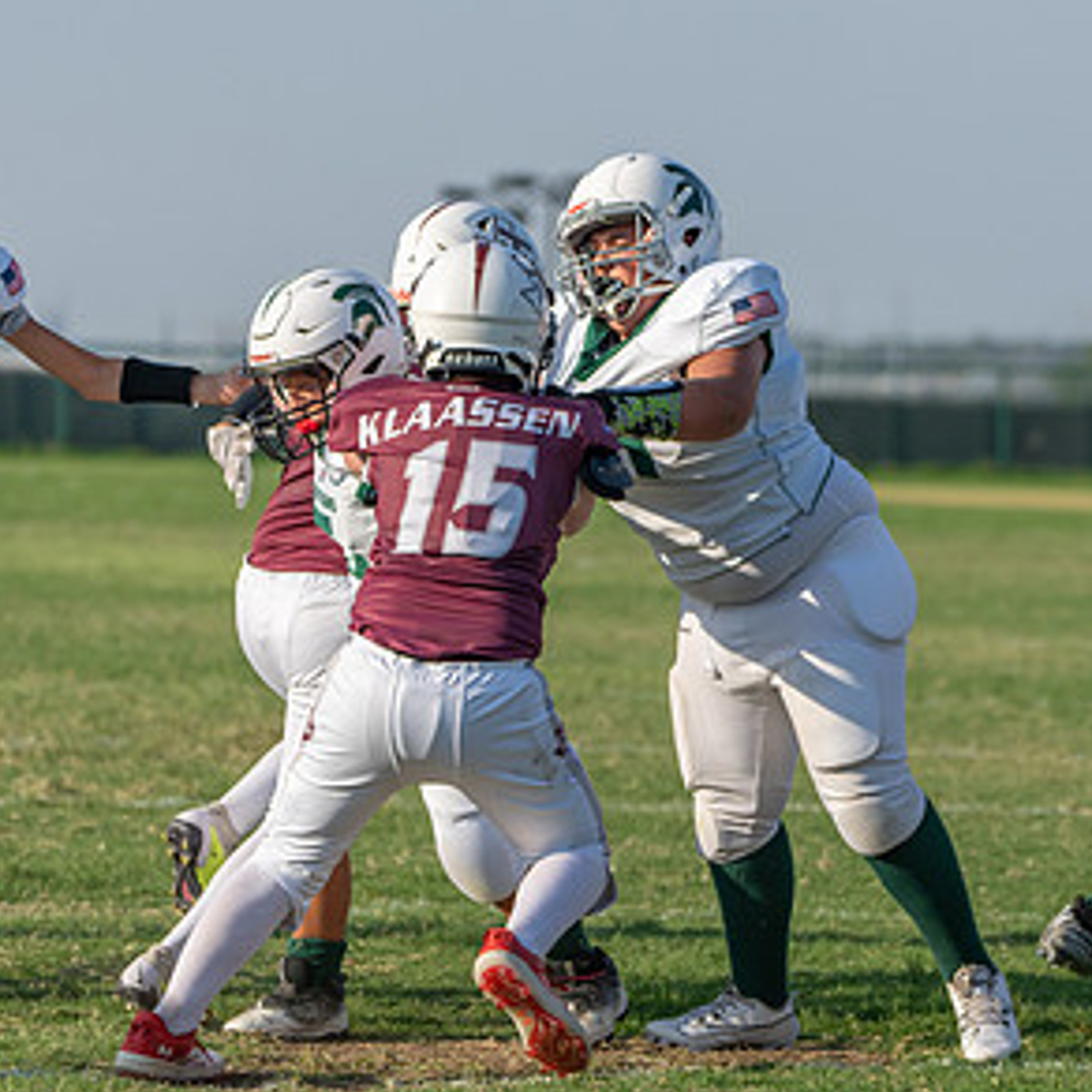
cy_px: 645
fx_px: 11921
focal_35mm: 334
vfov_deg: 5.2
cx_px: 785
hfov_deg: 5.2
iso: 250
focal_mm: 198
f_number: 5.6
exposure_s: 1/1250
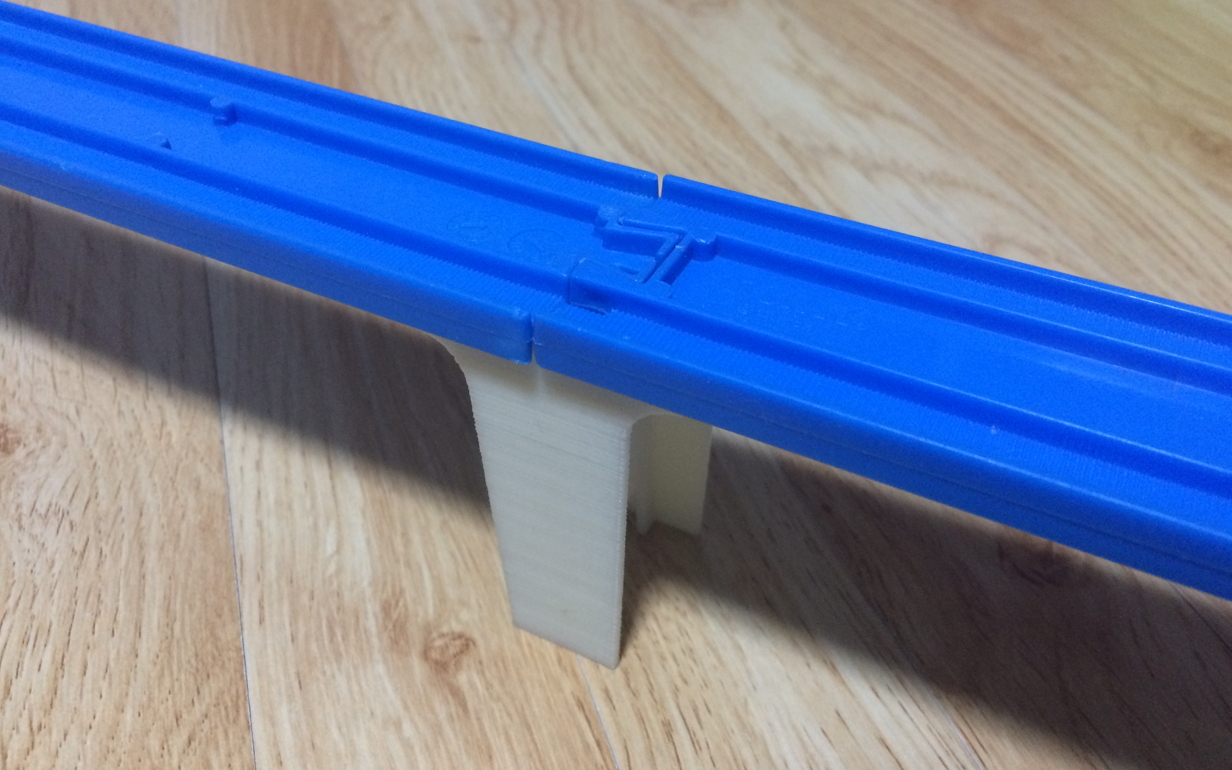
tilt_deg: -40.8
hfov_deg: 61.2
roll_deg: +1.0
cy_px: 359
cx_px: 619
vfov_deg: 40.6
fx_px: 1041
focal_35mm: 31
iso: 250
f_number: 2.2
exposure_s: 1/30
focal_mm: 4.15
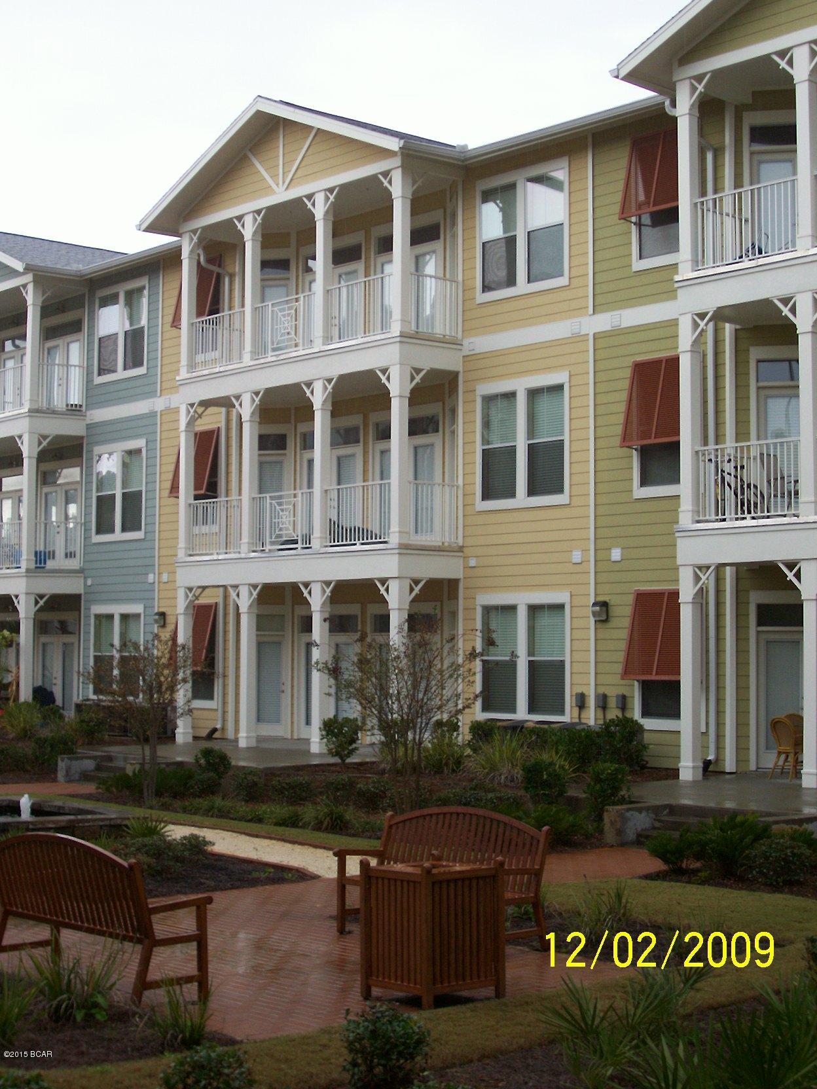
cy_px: 544
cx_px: 408
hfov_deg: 27.5
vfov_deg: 36.2
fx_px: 1668
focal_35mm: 53
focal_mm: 8.7
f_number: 3.2
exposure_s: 1/101
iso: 80
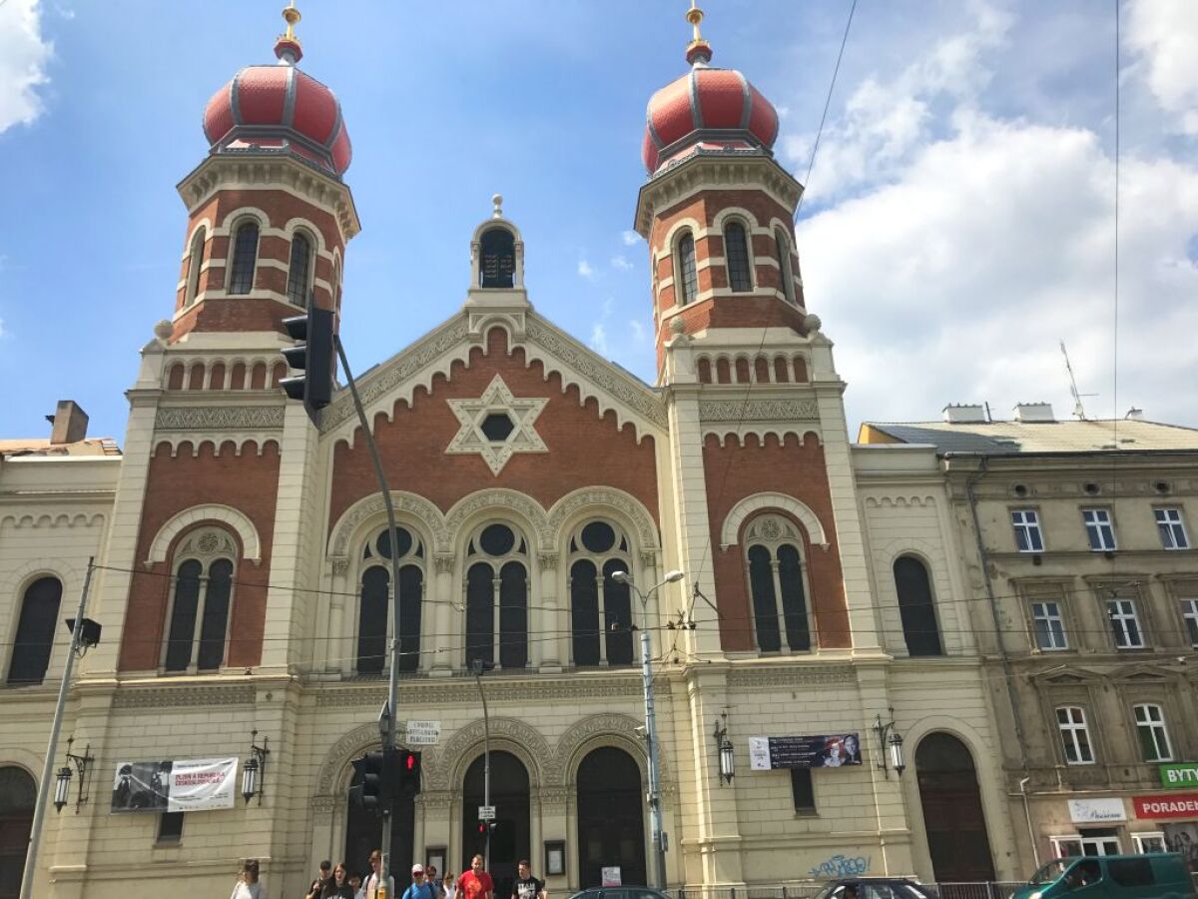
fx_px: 969
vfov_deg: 49.7
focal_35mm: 28
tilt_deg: +24.5
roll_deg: +3.2
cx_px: 599
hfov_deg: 63.4
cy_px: 450
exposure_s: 1/3546
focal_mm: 3.99
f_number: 1.8
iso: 20
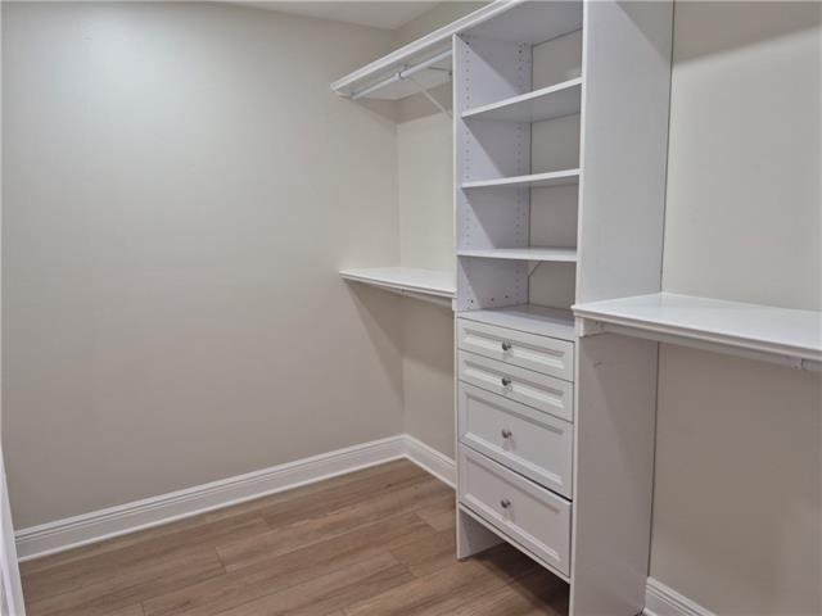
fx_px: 546
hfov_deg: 73.9
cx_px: 411
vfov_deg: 58.9
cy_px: 308
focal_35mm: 23
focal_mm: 5.4
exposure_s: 1/120
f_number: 1.8
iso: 160
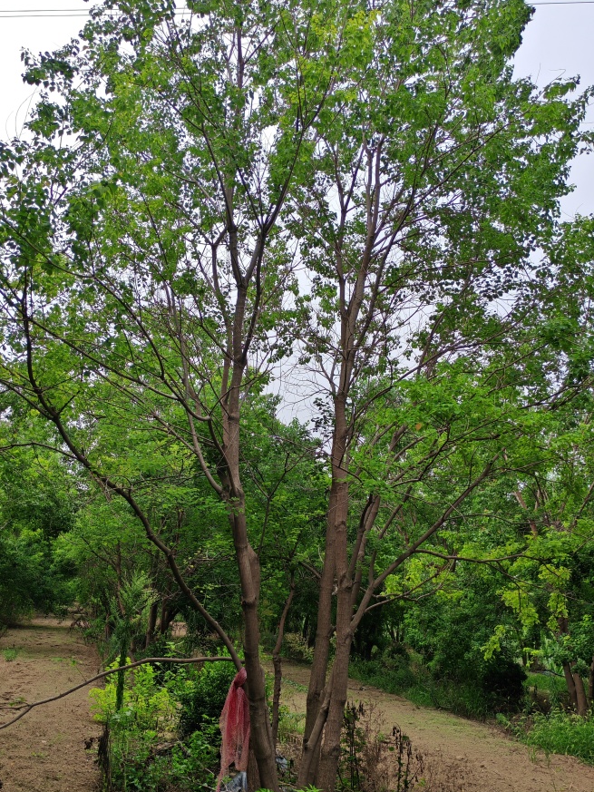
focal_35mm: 33
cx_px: 290
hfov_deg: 43.0
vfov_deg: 55.3
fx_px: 755
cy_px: 430
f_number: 1.95
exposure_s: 1/1600
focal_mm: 5.52
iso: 50
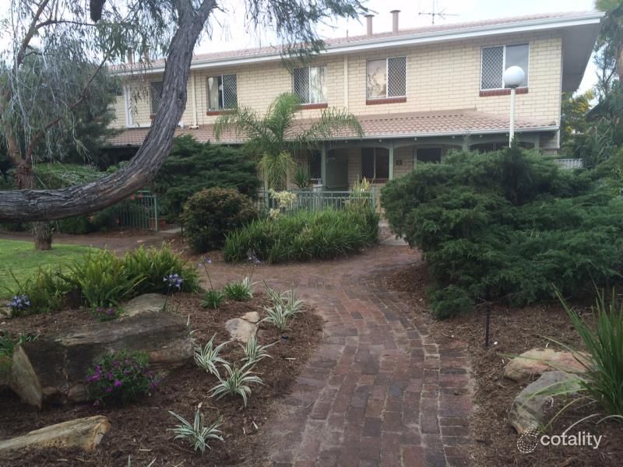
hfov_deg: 61.7
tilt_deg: -6.4
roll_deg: +1.5
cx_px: 312
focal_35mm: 29
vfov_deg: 48.2
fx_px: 522
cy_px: 234
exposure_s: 1/323
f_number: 2.2
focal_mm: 4.15
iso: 32
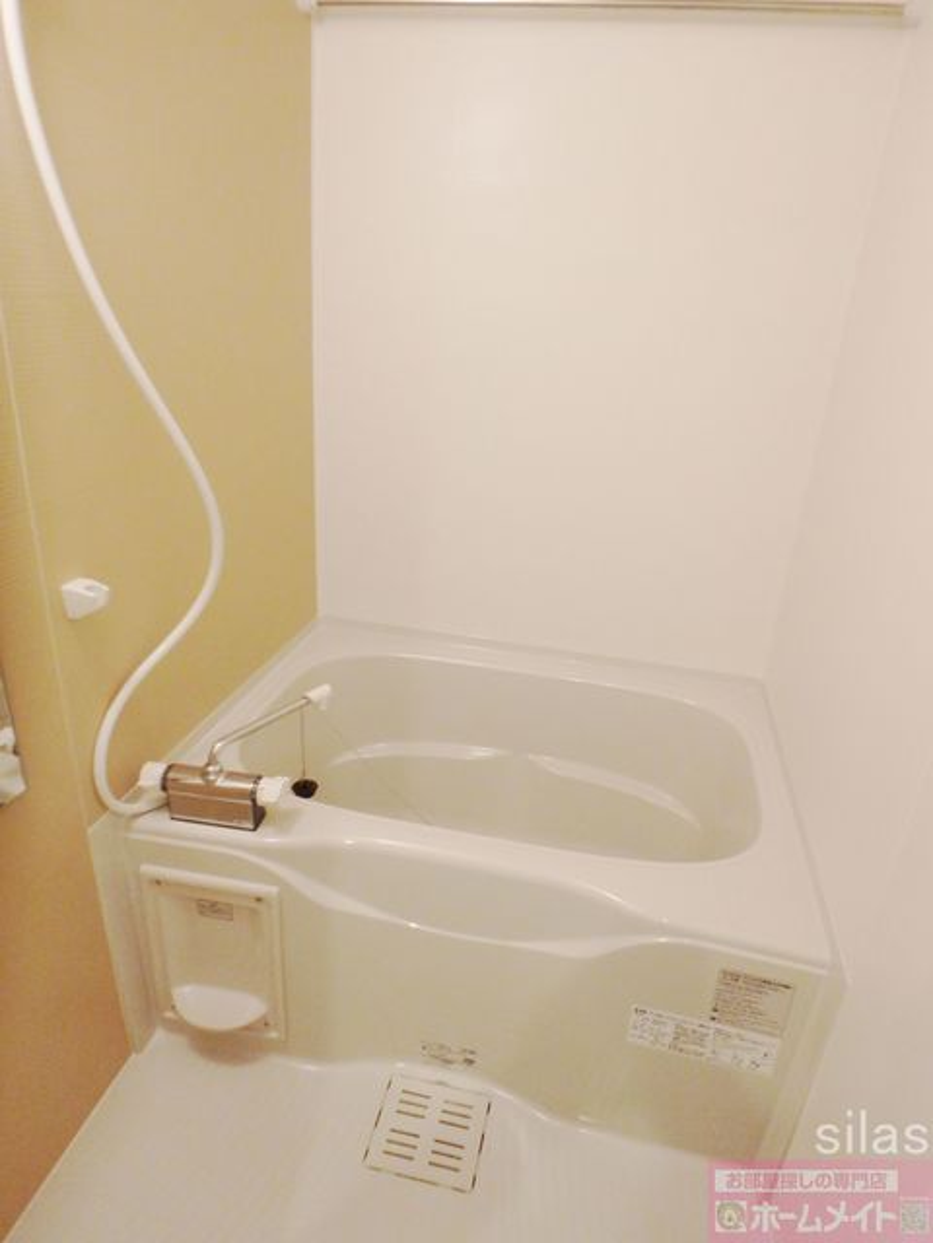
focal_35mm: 21
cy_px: 622
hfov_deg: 63.4
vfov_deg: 79.0
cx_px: 466
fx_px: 755
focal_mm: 3.7
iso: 400
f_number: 3.5
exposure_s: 1/30
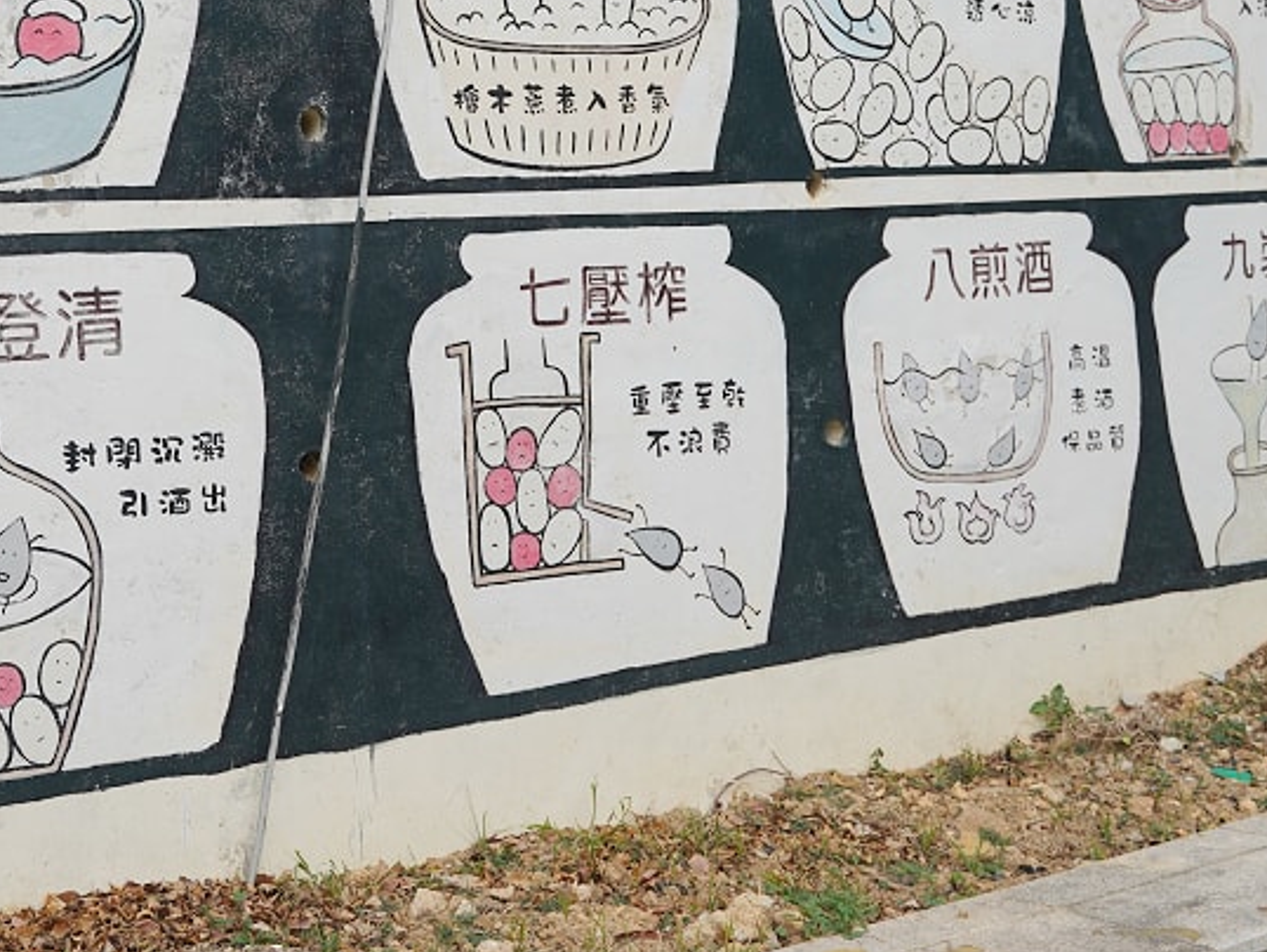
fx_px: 2197
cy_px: 75
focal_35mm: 60
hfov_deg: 31.9
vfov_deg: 23.7
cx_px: 426
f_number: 4
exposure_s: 1/160
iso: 100
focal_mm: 28
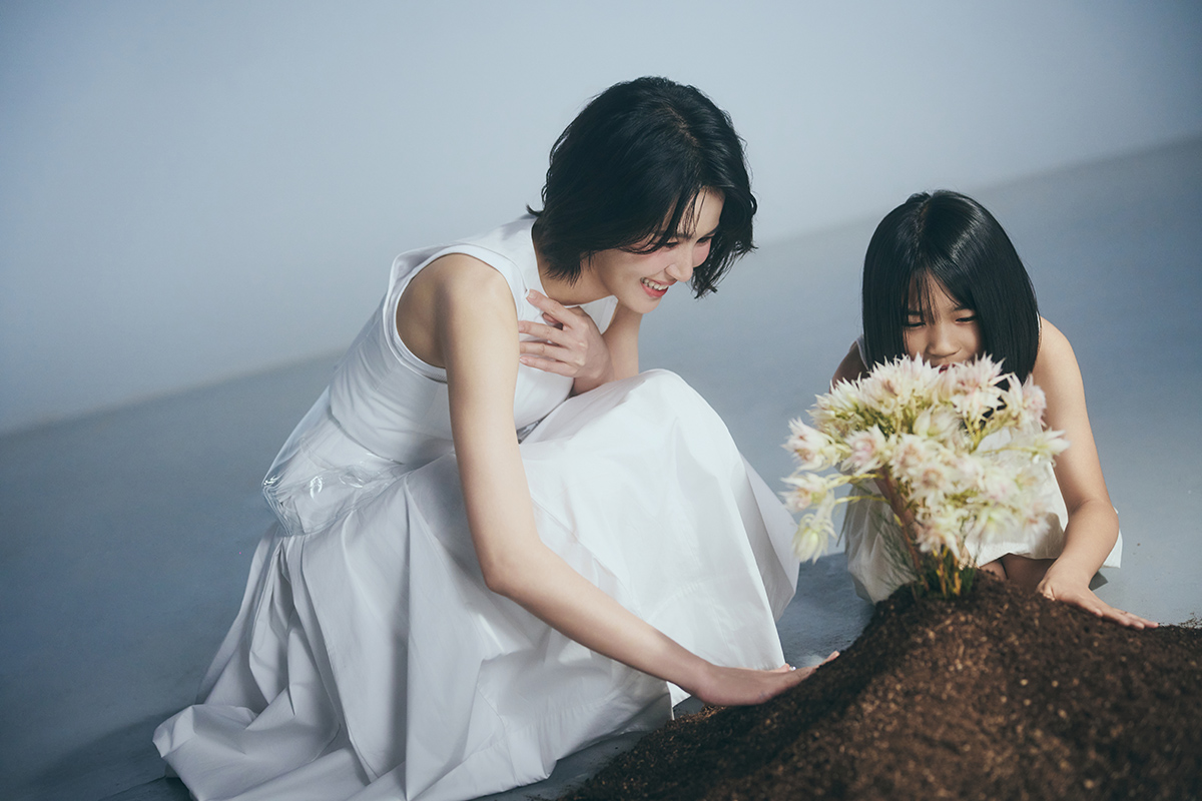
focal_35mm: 54
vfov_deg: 25.1
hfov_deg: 36.9
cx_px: 601
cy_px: 400
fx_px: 1803
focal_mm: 54
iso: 1000
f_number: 2.2
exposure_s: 1/250
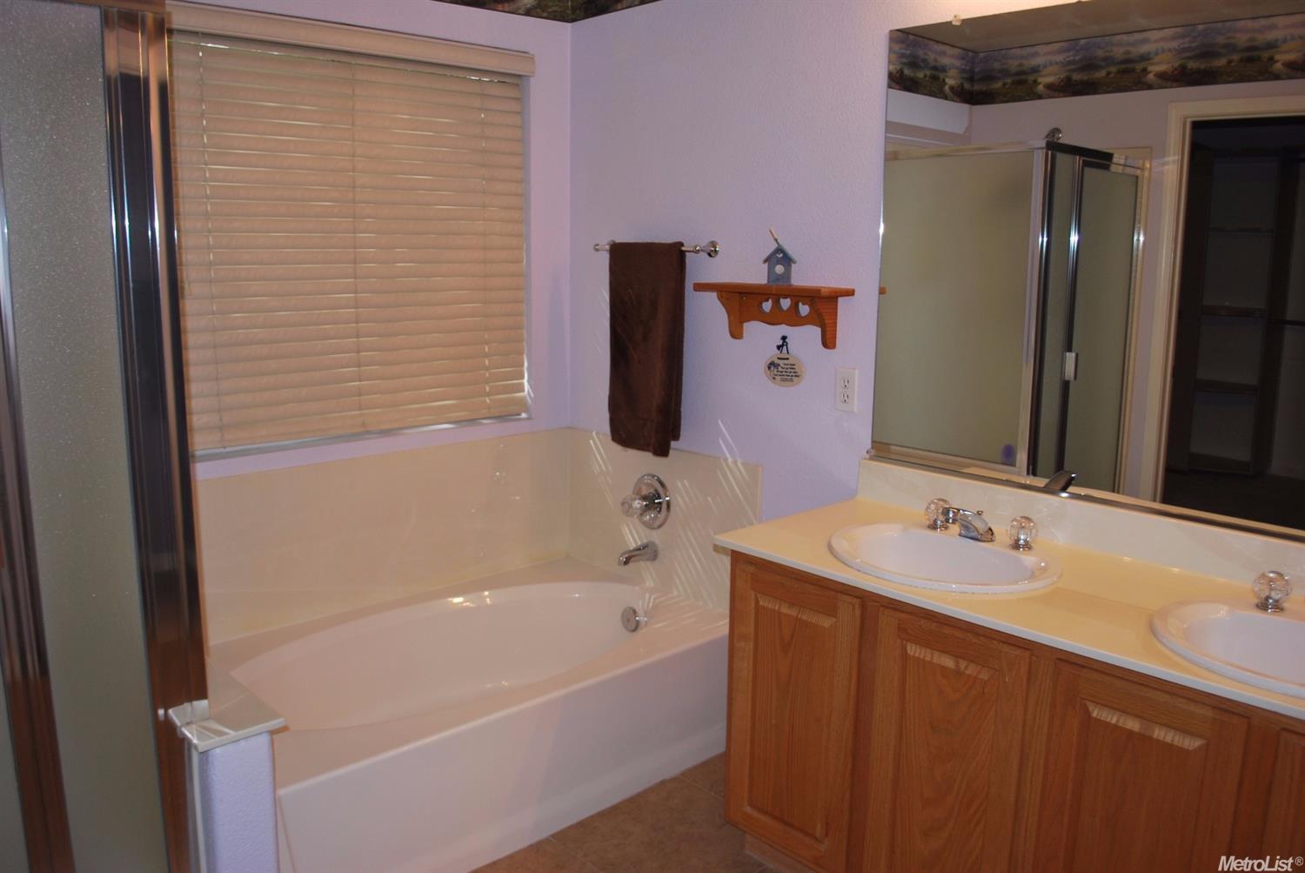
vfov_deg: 48.0
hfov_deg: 67.3
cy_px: 436
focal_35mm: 27
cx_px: 652
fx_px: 980
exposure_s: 1/60
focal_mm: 18
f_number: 3.5
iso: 200
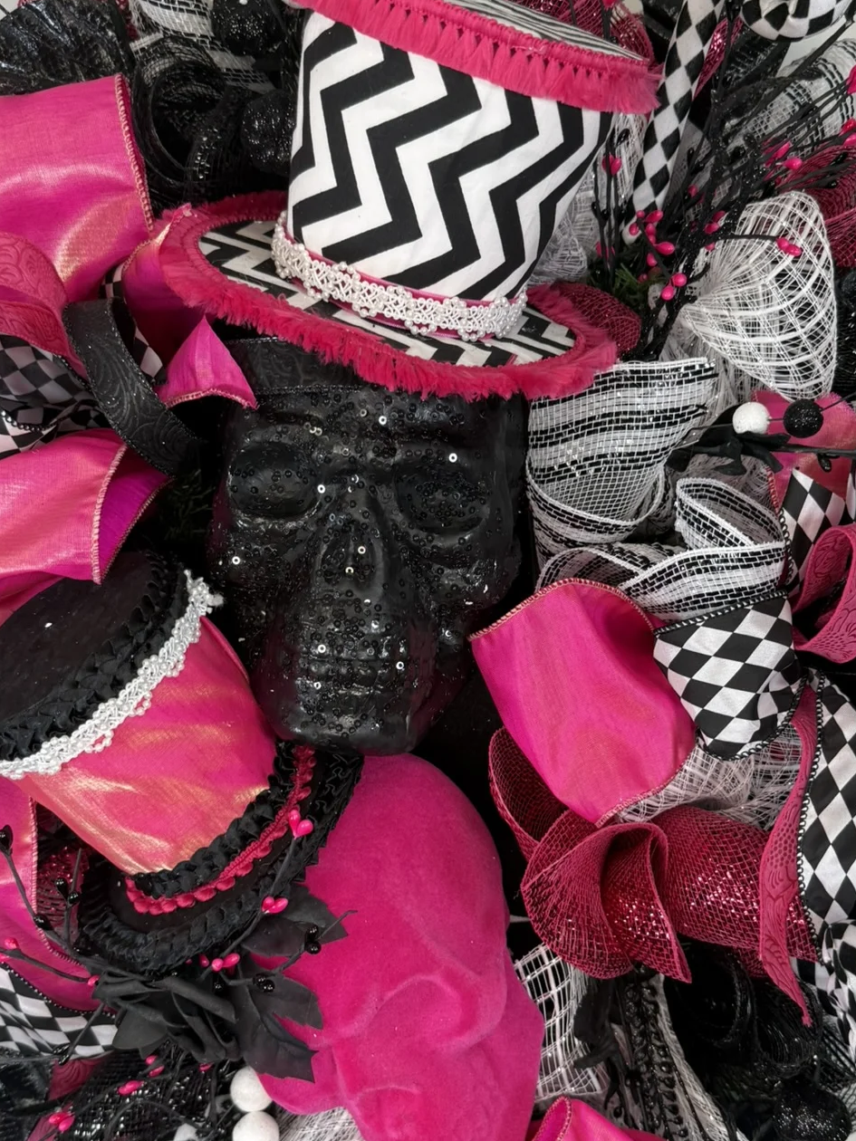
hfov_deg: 36.8
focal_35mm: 39
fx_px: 1286
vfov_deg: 47.7
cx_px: 441
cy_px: 652
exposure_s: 1/120
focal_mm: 6.76
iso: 80
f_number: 1.78
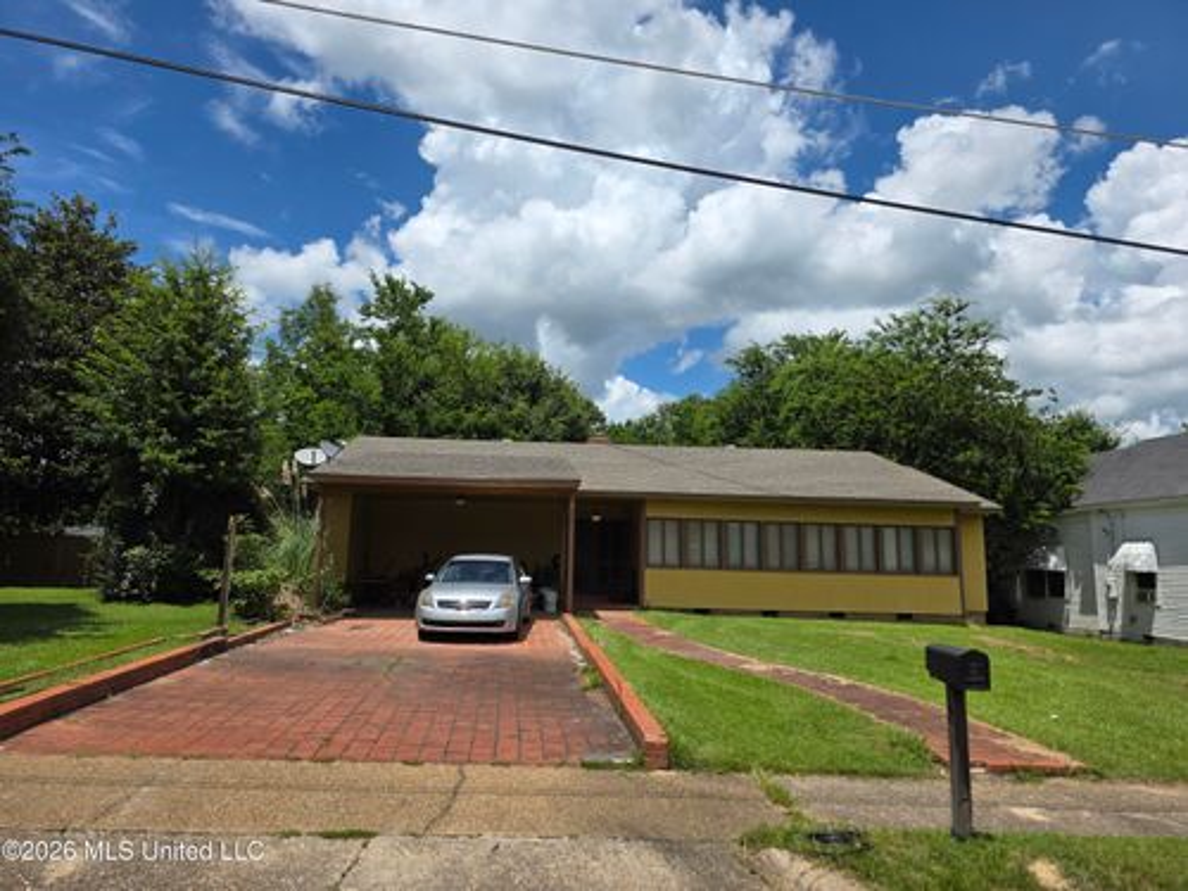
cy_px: 446
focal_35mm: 23
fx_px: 789
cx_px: 594
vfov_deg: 58.9
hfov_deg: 73.9
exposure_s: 1/7944
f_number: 1.7
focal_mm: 6.3
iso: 64
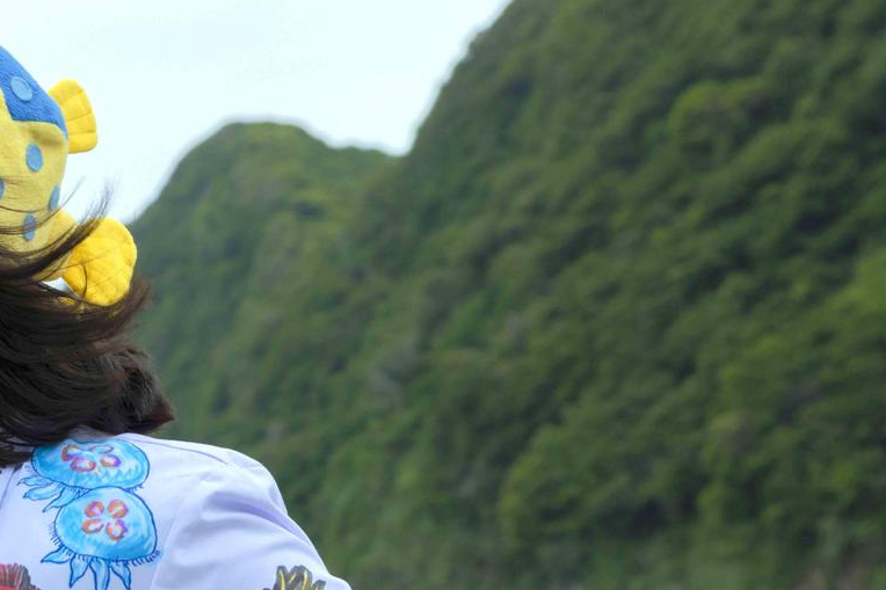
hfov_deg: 17.5
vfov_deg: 12.3
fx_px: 2706
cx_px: -238
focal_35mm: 110
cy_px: 576
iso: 64
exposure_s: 1/500
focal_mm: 42
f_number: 5
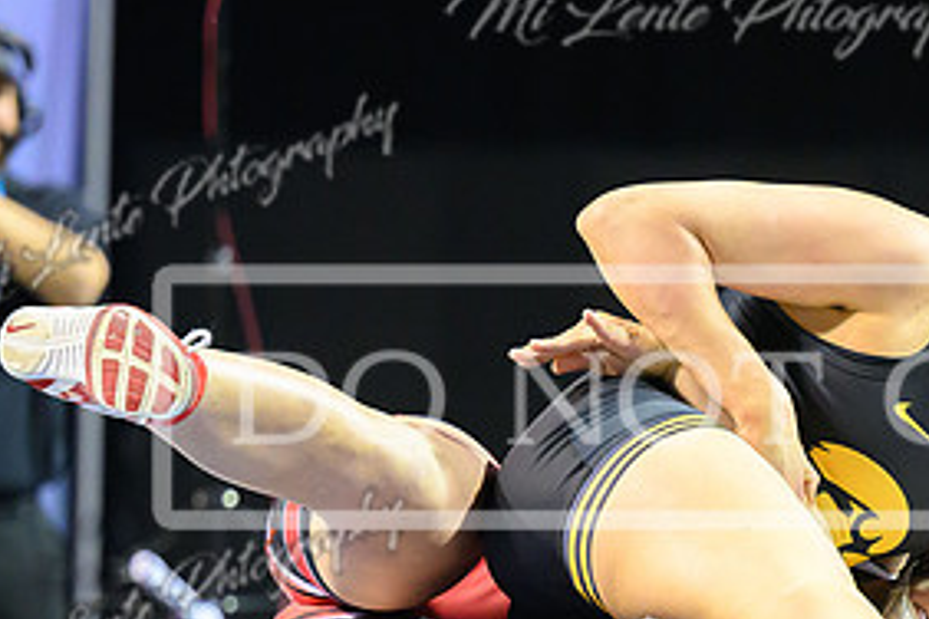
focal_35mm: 357
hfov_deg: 5.8
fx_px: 9212
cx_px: 860
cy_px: 564
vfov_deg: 3.8
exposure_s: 1/800
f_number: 2.8
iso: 5000
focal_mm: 125
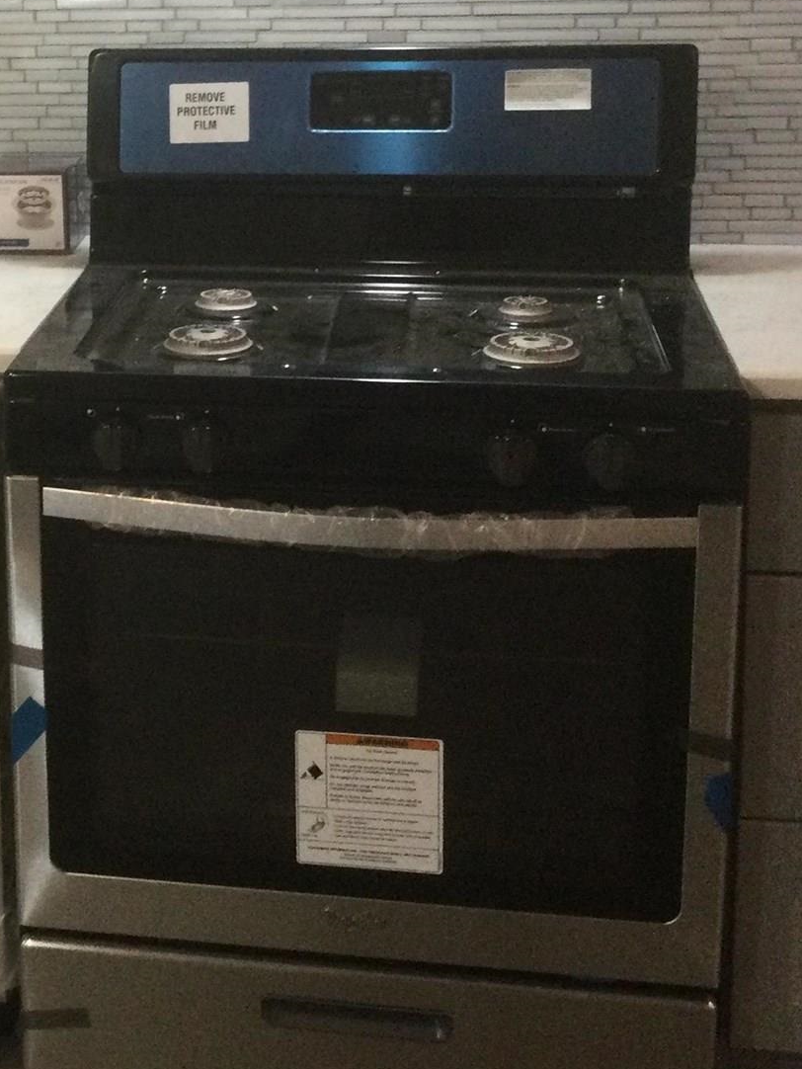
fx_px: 2038
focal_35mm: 66
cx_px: 13
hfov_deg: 21.5
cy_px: 270
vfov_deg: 28.9
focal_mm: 3.3
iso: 125
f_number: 2.4
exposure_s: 1/30
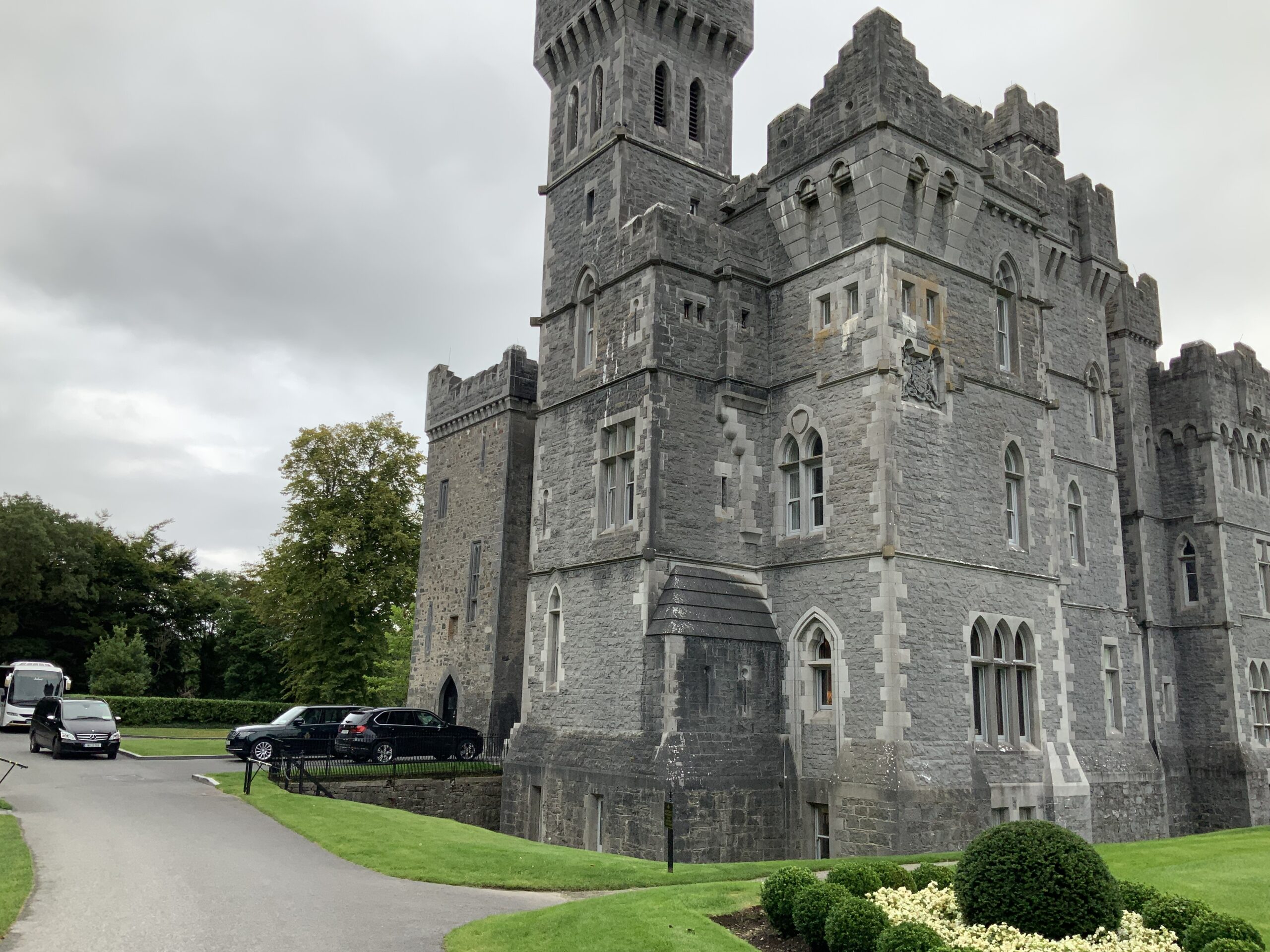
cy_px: 476
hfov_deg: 61.7
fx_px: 1064
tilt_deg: +12.3
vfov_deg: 48.2
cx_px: 635
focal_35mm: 29
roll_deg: -1.9
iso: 16
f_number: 1.8
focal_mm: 3
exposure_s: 1/351
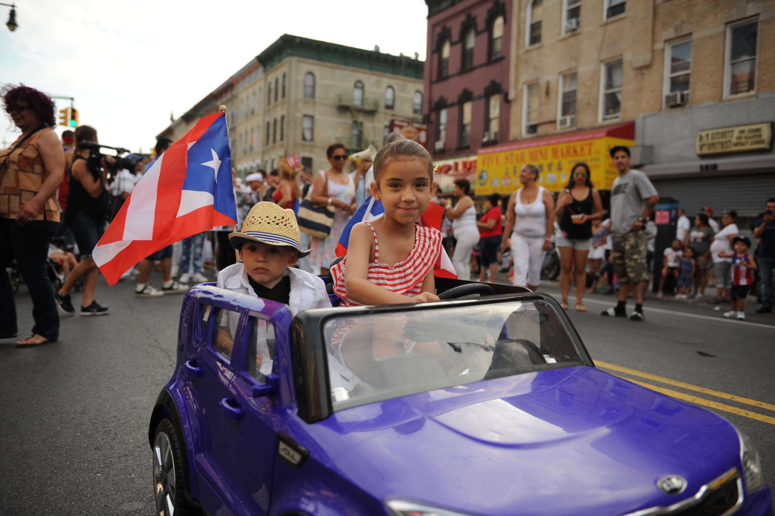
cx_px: 388
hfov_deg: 63.7
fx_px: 624
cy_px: 258
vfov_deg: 44.9
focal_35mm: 29
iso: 800
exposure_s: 1/5000
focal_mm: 29
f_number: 2.8
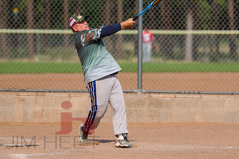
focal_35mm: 434
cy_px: 86
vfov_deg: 3.2
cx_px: 129
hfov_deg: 4.7
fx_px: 2883
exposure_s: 1/1000
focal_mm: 390
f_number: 7.1
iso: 320
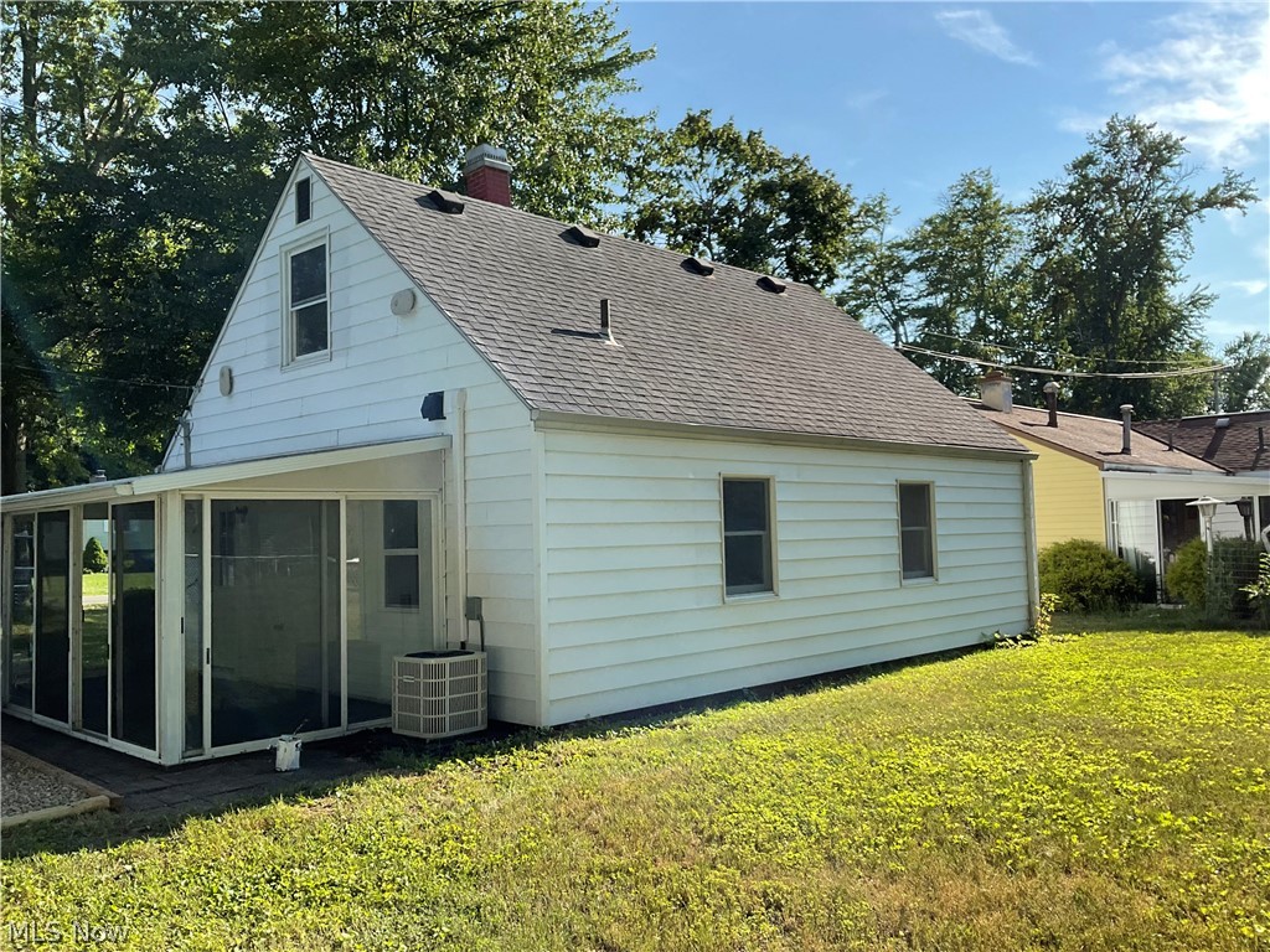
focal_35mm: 29
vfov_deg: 48.2
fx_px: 1064
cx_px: 635
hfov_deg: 61.7
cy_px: 476
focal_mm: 3
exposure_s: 1/869
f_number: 1.8
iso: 16
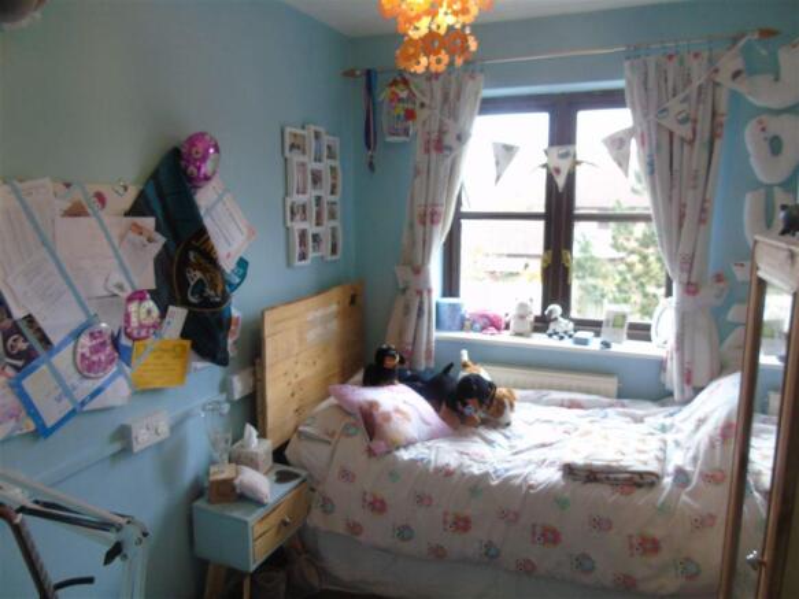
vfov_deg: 54.9
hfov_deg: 69.4
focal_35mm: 25
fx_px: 577
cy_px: 300
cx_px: 400
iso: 250
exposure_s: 1/30
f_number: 3.4
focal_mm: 4.4
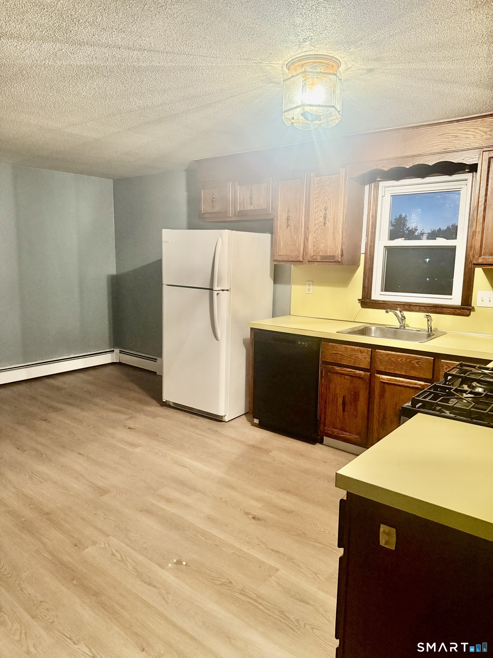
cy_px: 329
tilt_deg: -8.3
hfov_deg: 56.8
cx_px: 246
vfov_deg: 71.6
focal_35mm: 24
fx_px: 456
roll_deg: -1.2
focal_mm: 6.76
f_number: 1.78
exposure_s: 1/60
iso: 640
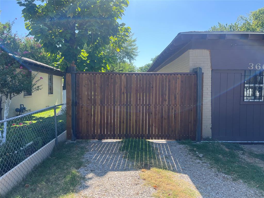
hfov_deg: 67.3
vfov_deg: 53.1
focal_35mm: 26
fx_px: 198
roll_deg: +1.1
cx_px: 132
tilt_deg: -3.0
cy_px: 99
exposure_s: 1/1295
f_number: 1.5
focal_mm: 5.7
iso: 50
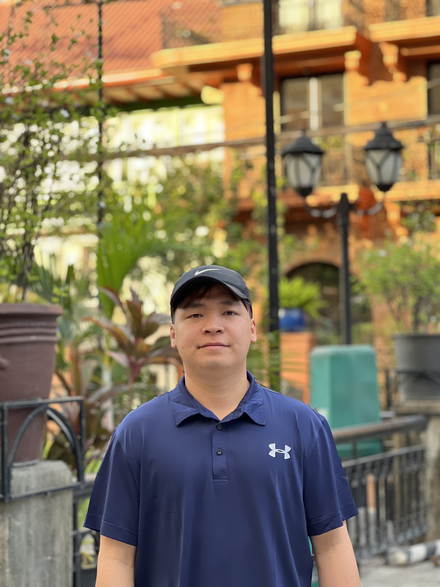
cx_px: 220
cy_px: 294
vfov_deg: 25.3
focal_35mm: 77
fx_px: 1305
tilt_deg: +3.0
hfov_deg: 19.1
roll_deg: +0.7
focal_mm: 9
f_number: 2.8
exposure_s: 1/121
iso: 160
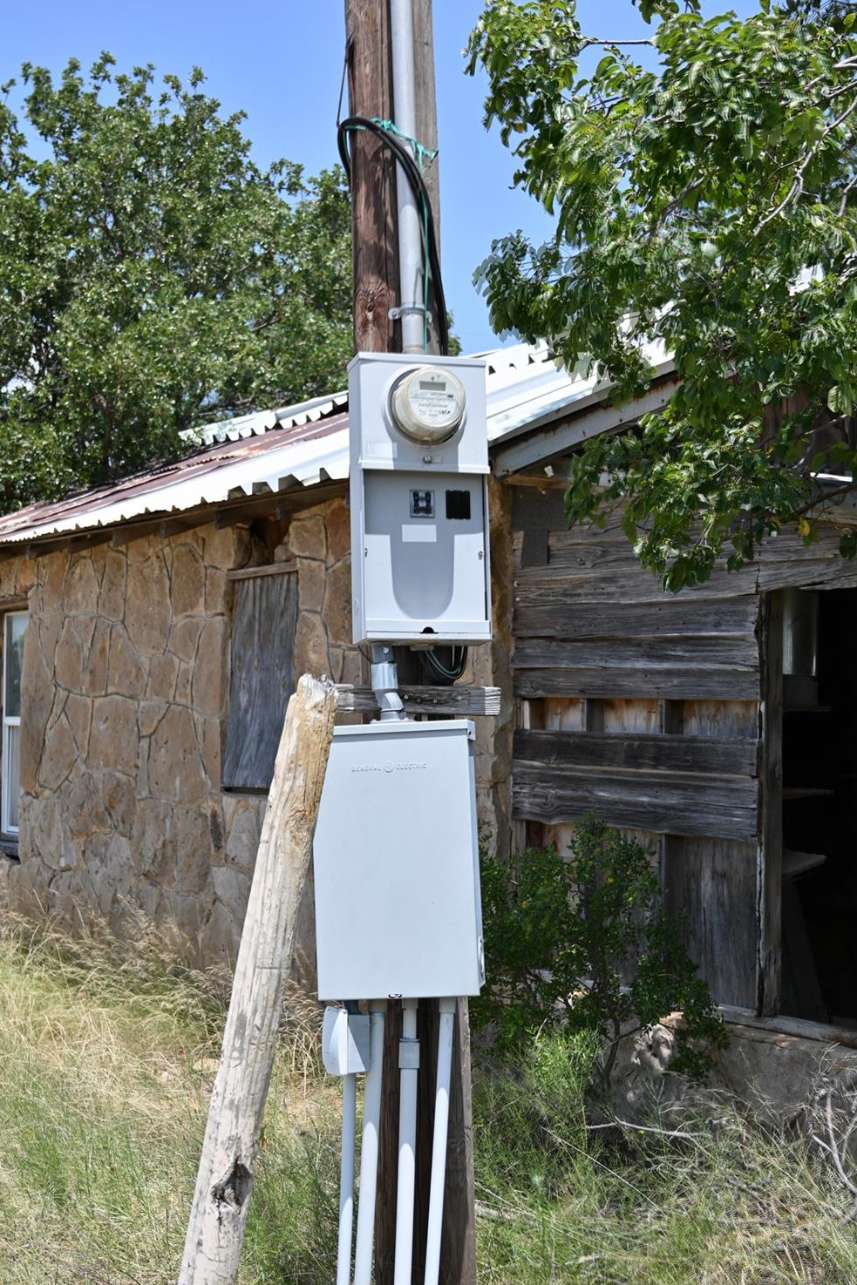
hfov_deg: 26.6
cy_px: 623
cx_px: 419
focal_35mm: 51
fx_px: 1814
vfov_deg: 39.0
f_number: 4
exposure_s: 1/800
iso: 100
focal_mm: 32.5
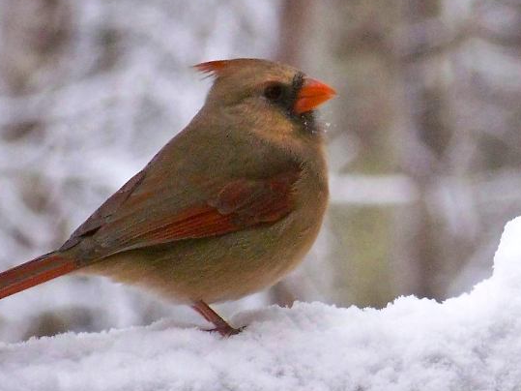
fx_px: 6786
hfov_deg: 4.4
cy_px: 208
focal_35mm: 451
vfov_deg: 3.3
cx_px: 240
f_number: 4.9
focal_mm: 62.9
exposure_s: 1/100
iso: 320
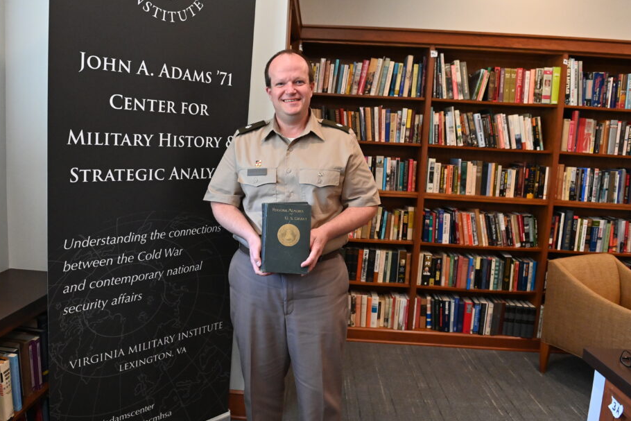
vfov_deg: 47.9
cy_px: 203
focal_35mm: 27
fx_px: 473
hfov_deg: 67.3
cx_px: 289
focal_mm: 24
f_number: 4.5
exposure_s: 1/500
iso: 6400
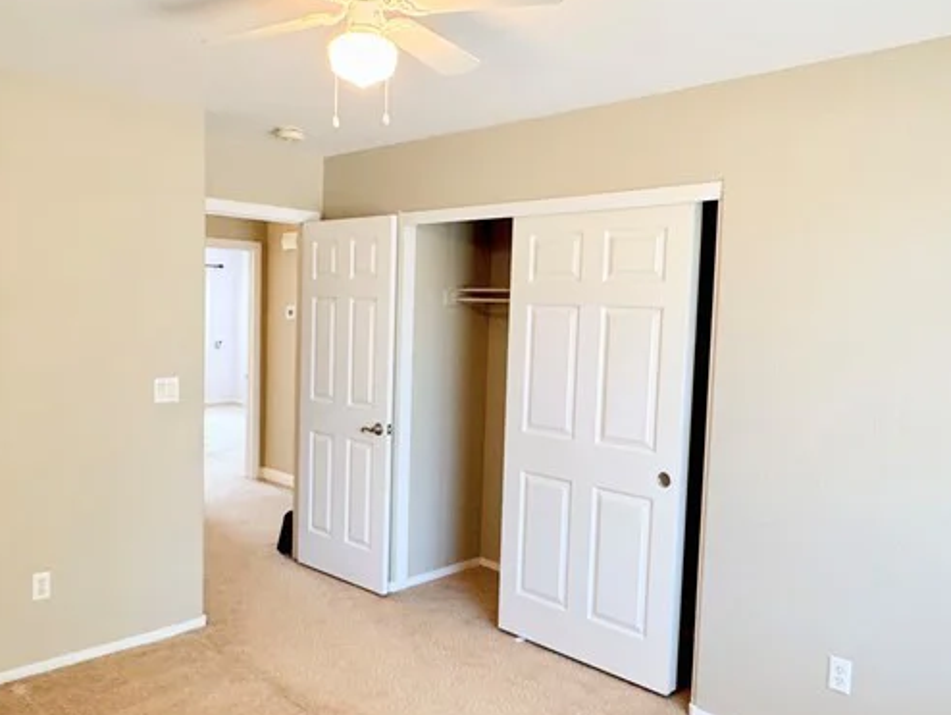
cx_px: 449
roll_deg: -2.0
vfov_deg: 48.3
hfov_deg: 61.6
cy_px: 372
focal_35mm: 29
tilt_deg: -3.7
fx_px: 797
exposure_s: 1/60
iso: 250
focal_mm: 2.22
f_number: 2.2
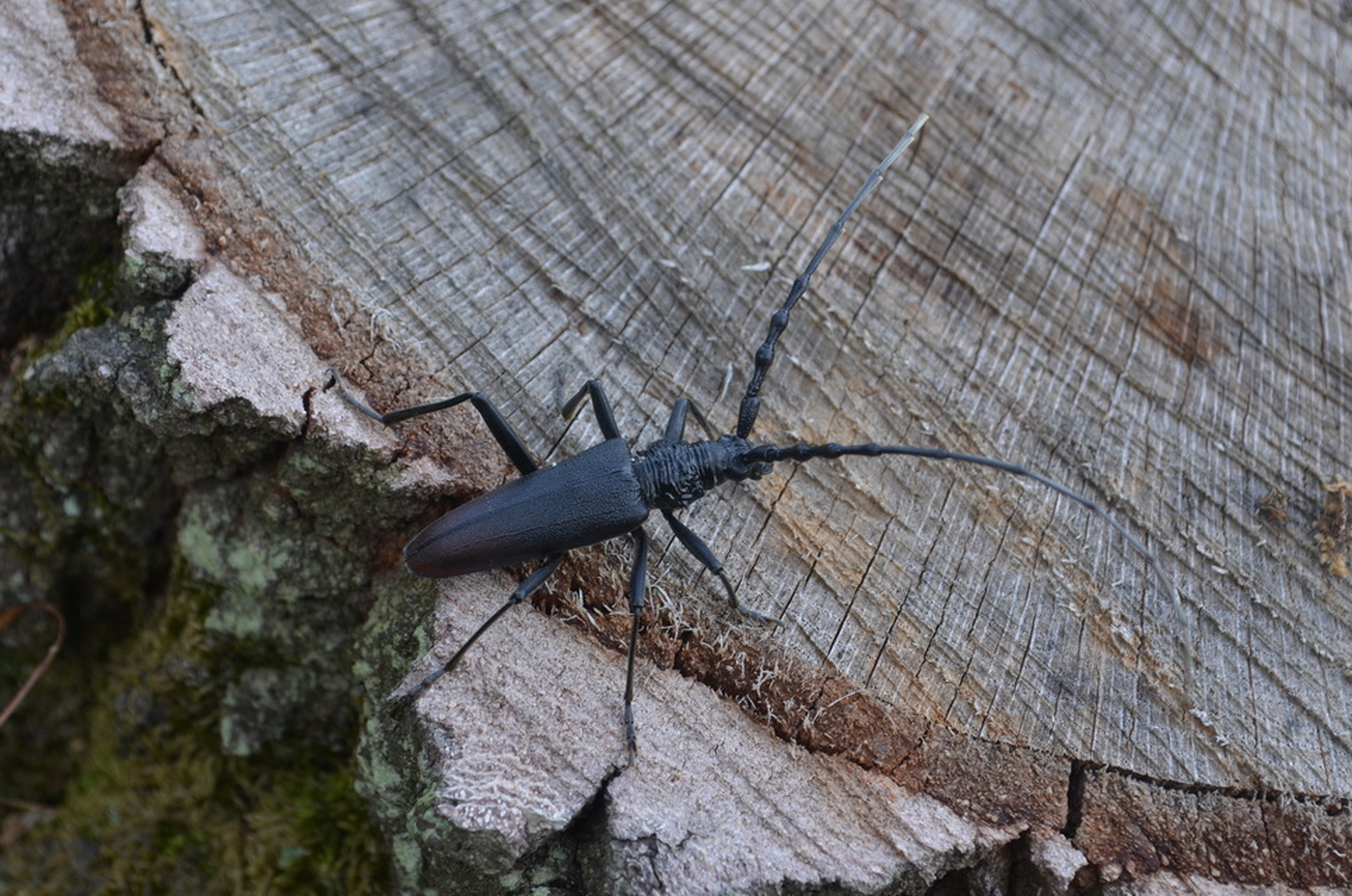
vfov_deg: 16.5
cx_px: 676
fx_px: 3092
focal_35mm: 82
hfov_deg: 24.7
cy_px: 448
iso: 160
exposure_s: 1/60
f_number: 8
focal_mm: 55
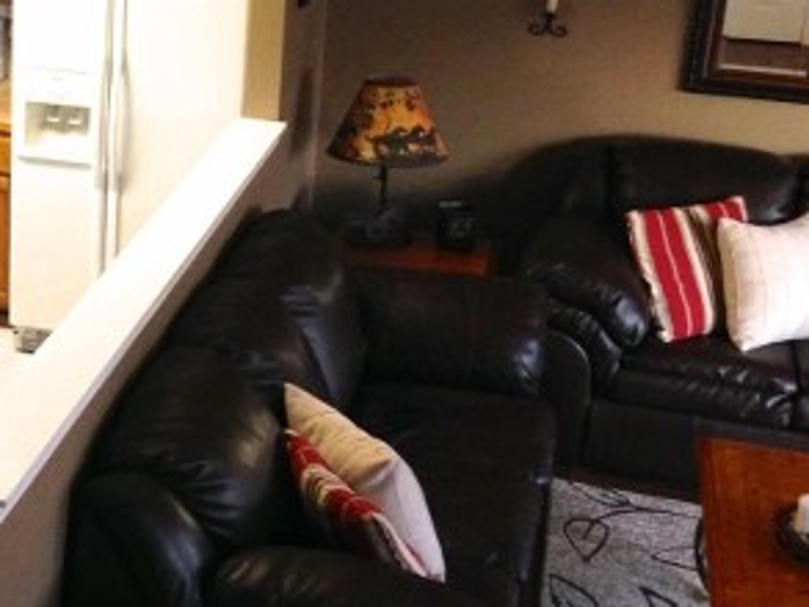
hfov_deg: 25.7
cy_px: 152
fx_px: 1683
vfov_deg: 20.3
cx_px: -3
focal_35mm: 72
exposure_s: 1/20
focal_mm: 4.12
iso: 250
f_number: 2.4
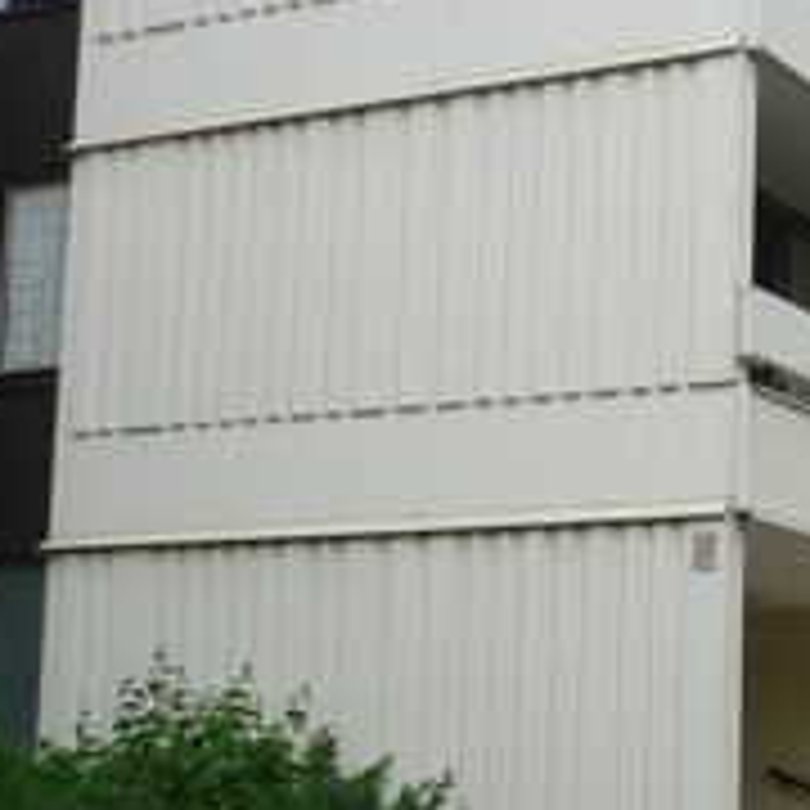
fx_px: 1986
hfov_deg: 21.8
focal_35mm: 75
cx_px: 904
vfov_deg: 22.9
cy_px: 567
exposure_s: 1/400
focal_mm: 4.6
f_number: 3.3
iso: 100
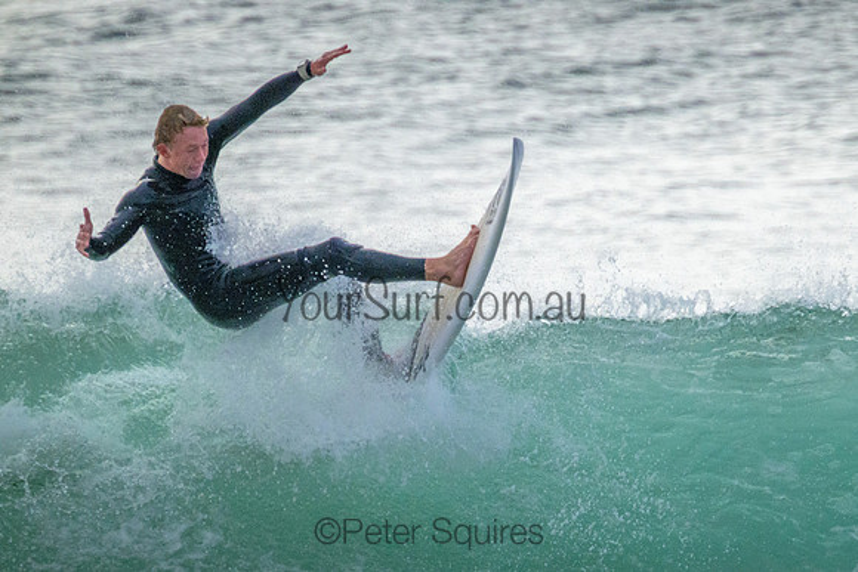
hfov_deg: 1.9
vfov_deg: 1.3
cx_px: 583
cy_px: 388
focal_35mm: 1087
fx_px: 25901
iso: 5600
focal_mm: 800
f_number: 11
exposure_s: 1/2000
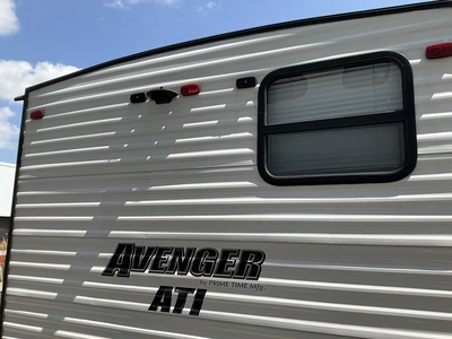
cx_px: 226
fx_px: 379
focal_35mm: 29
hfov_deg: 61.7
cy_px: 170
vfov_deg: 48.2
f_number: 1.8
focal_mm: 3
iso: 25
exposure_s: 1/1412
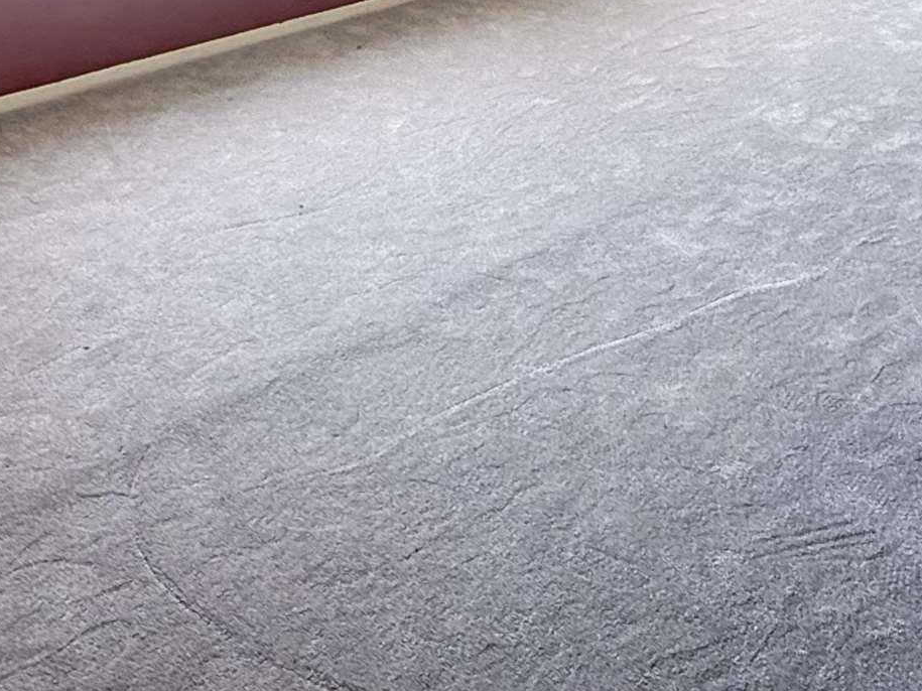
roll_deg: +0.4
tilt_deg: -7.9
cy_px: -186
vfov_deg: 26.6
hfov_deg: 40.3
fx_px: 1252
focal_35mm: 47
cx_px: 550
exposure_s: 1/99
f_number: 2.2
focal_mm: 2.22
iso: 200
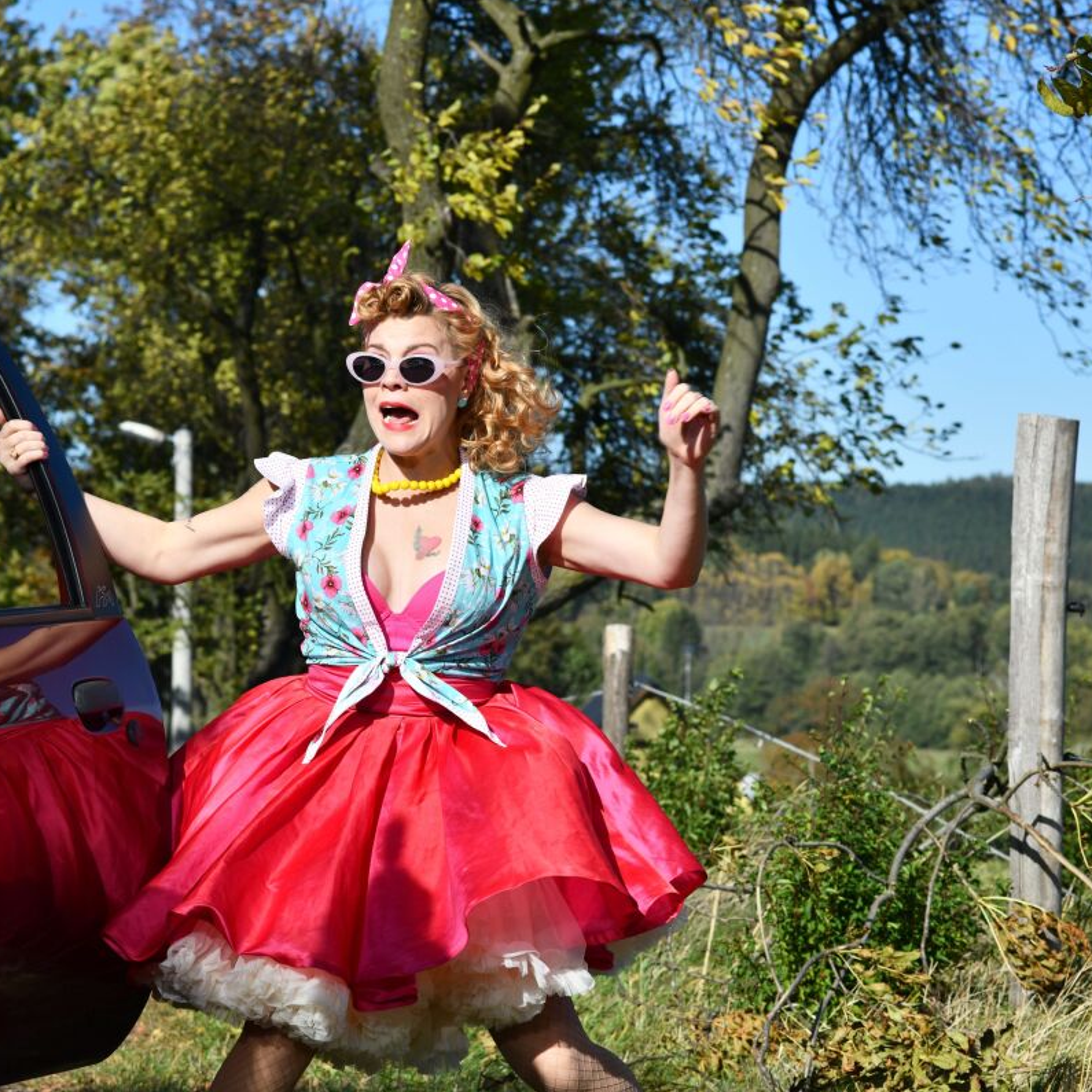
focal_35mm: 109
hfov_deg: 15.9
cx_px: 326
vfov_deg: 16.0
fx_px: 3890
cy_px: 544
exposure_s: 1/640
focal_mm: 85
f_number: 9
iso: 100
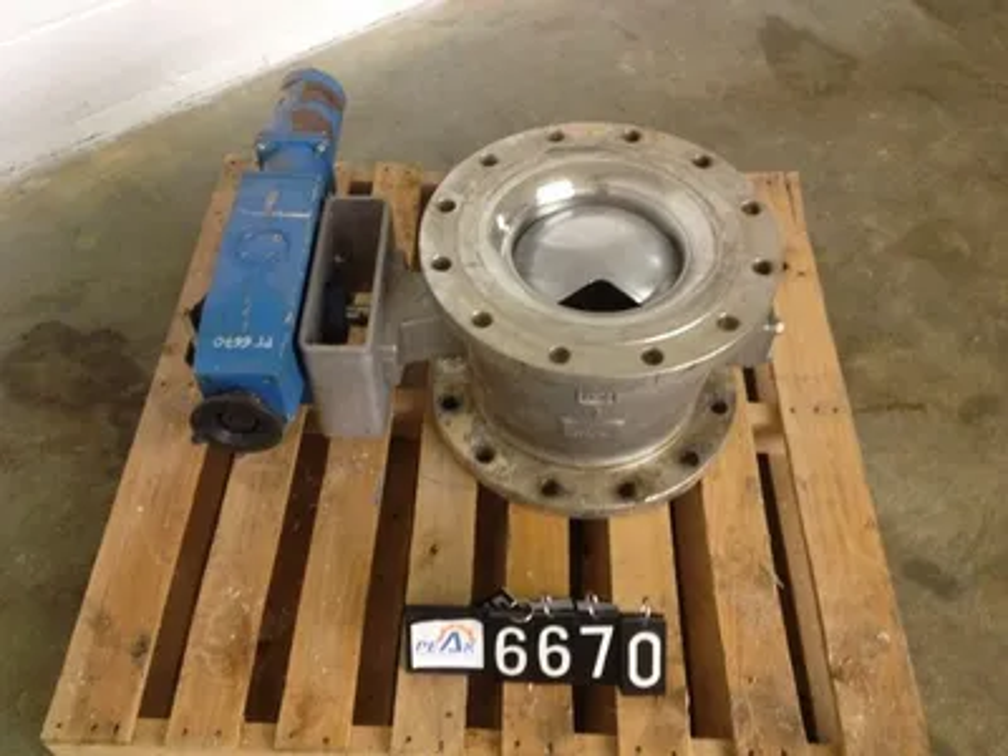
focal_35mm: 35
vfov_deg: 40.7
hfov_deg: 52.6
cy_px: 378
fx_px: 1019
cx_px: 504
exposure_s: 1/20
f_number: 2.4
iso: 200
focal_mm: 4.28
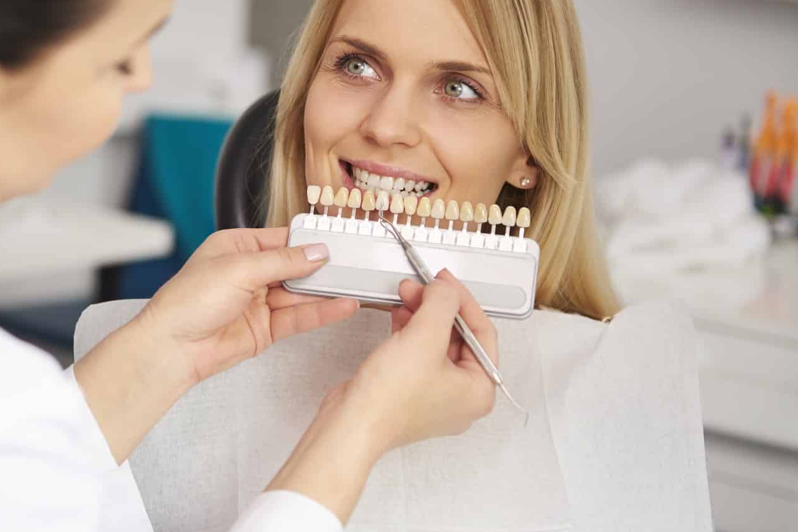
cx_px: 250
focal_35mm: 99
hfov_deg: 20.5
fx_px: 2195
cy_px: 173
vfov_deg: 13.8
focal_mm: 70
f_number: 2.8
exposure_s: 1/100
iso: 200
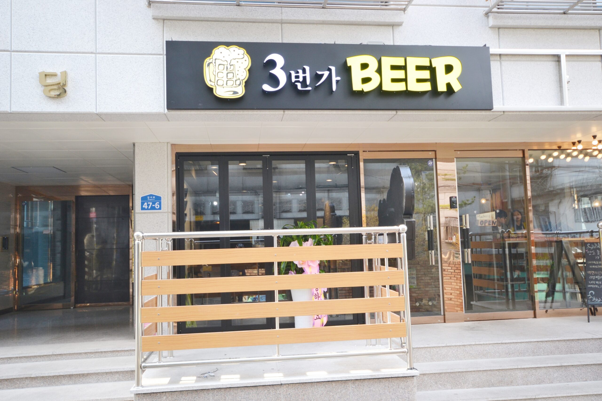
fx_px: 502
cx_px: 301
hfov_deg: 61.9
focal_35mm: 30
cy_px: 200
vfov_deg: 43.6
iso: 400
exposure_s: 1/100
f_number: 5.6
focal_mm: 20
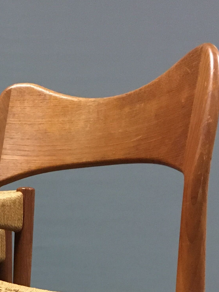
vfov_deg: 22.9
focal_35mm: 79
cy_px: 339
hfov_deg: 17.8
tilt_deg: -9.8
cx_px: -37
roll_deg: -0.9
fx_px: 666
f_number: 2.2
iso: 250
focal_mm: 4.15
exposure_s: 1/17
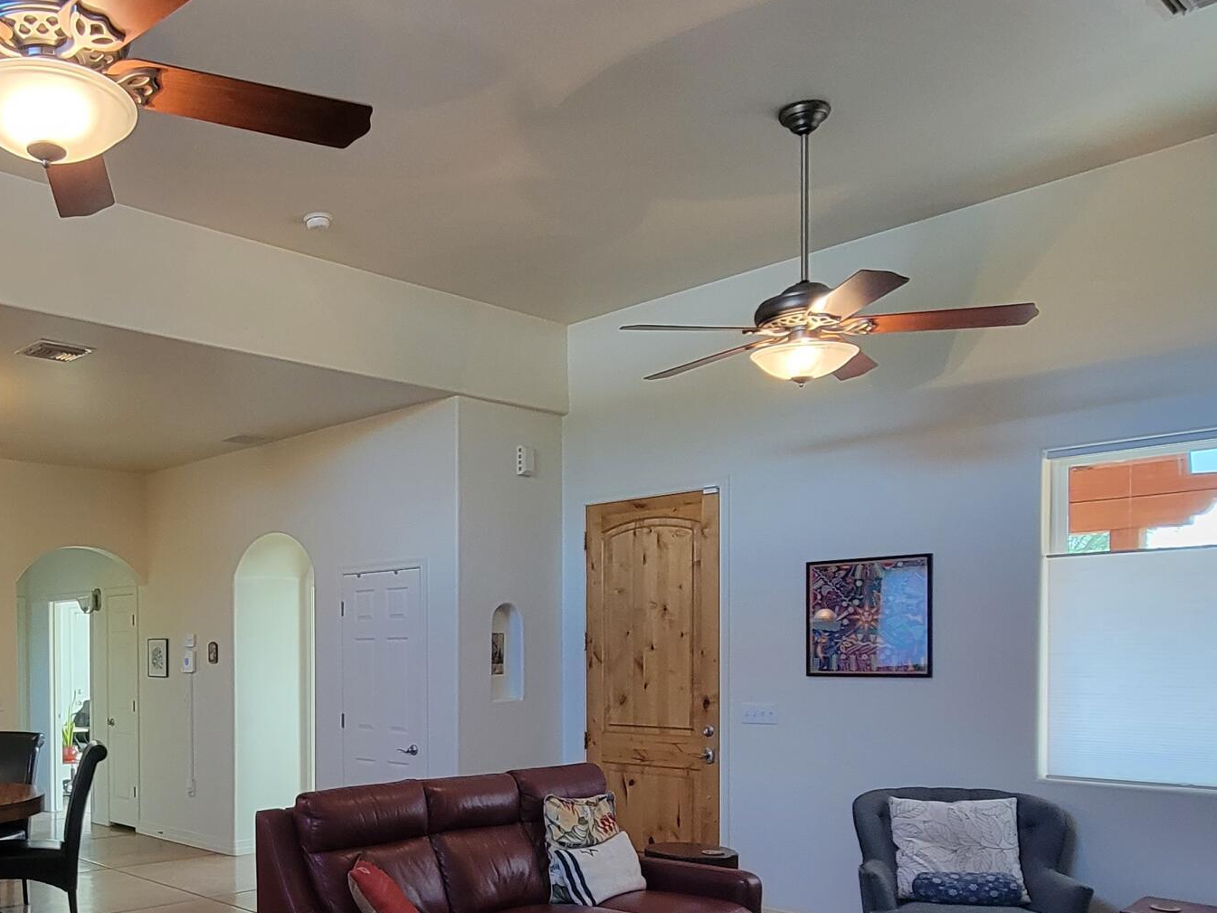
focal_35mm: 29
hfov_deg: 57.2
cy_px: 663
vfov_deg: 46.8
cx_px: 246
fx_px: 1020
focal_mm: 2.2
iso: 250
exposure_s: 1/60
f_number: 2.2
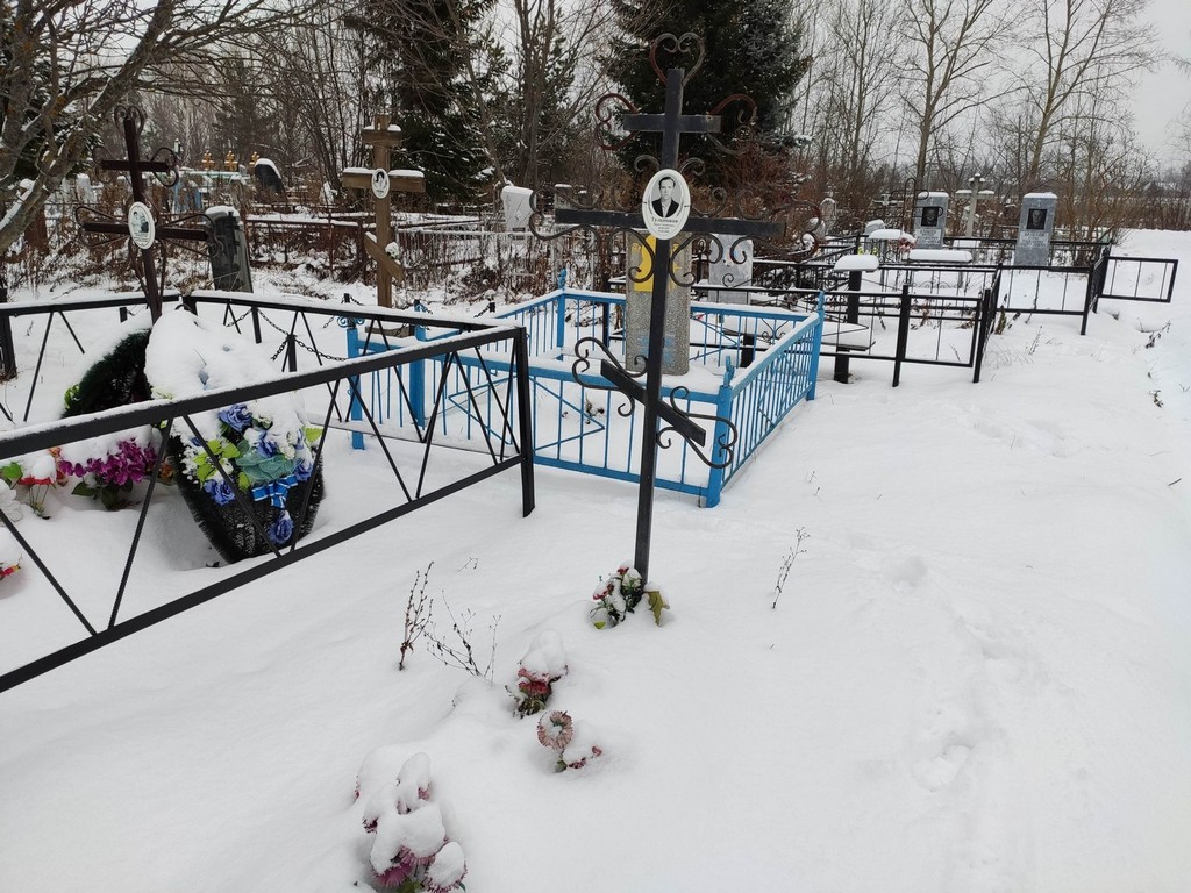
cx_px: 596
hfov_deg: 67.3
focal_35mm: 26
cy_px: 446
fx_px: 895
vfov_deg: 53.1
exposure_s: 1/496
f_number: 1.75
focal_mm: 4.77
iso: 112
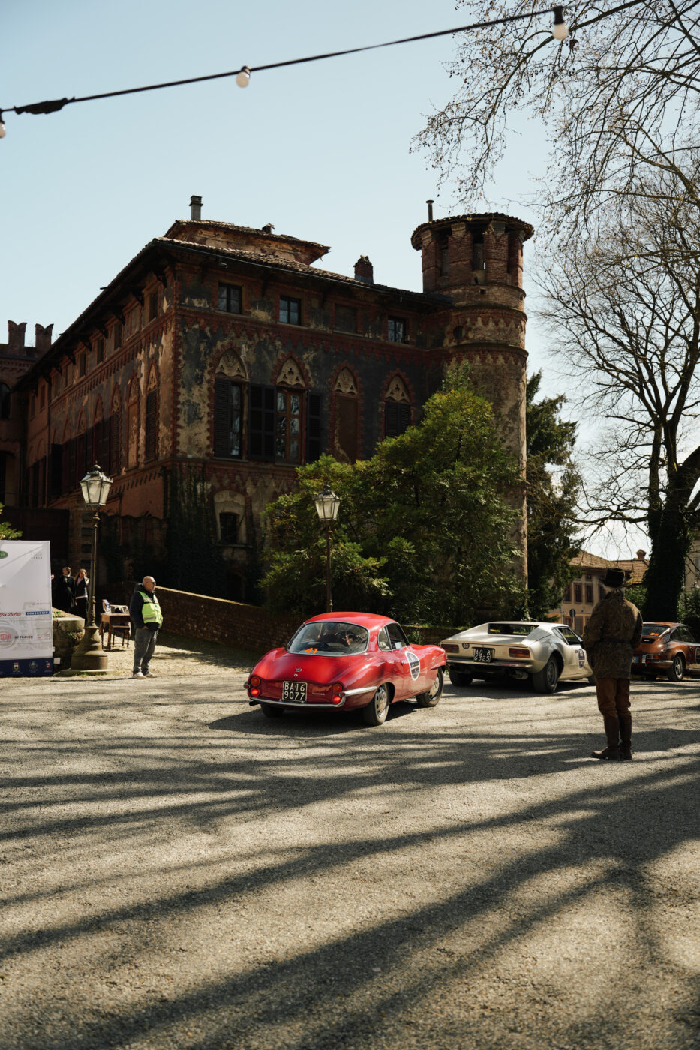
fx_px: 1050
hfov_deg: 36.9
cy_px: 525
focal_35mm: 36
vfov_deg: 53.1
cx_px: 350
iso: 100
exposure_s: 1/500
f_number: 2.8
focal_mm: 36
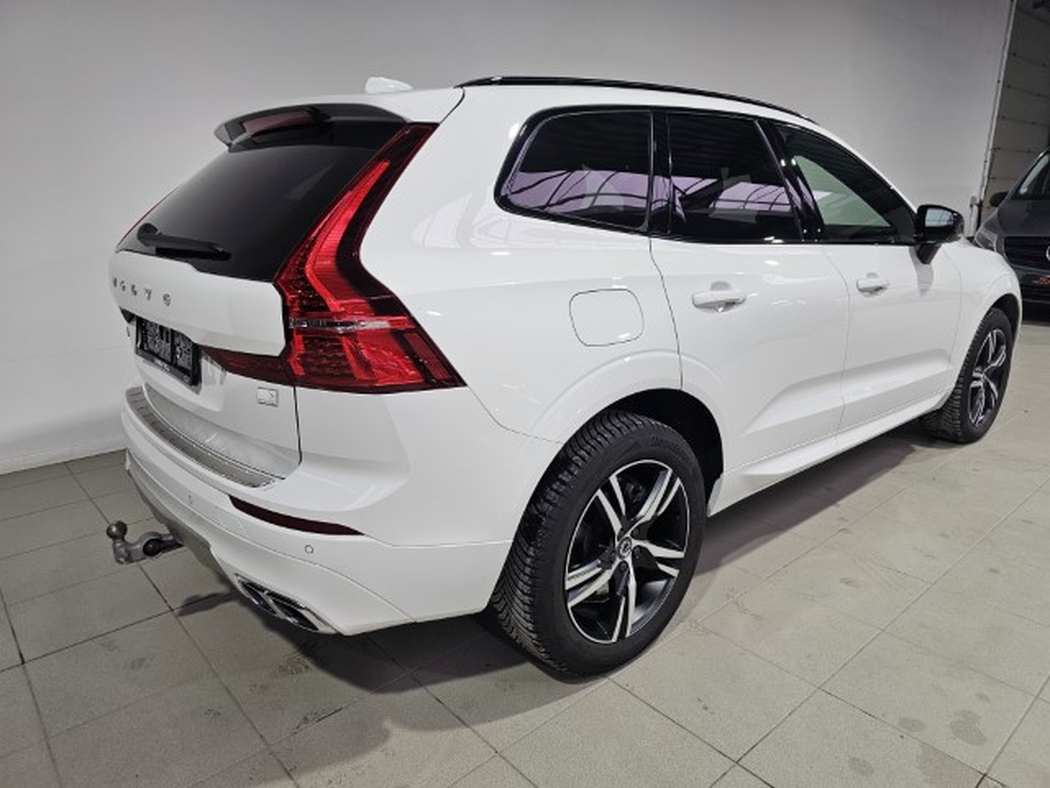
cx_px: 525
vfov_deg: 58.9
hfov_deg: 73.9
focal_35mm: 23
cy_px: 394
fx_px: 698
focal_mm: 6.3
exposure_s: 1/180
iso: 100
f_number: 1.7
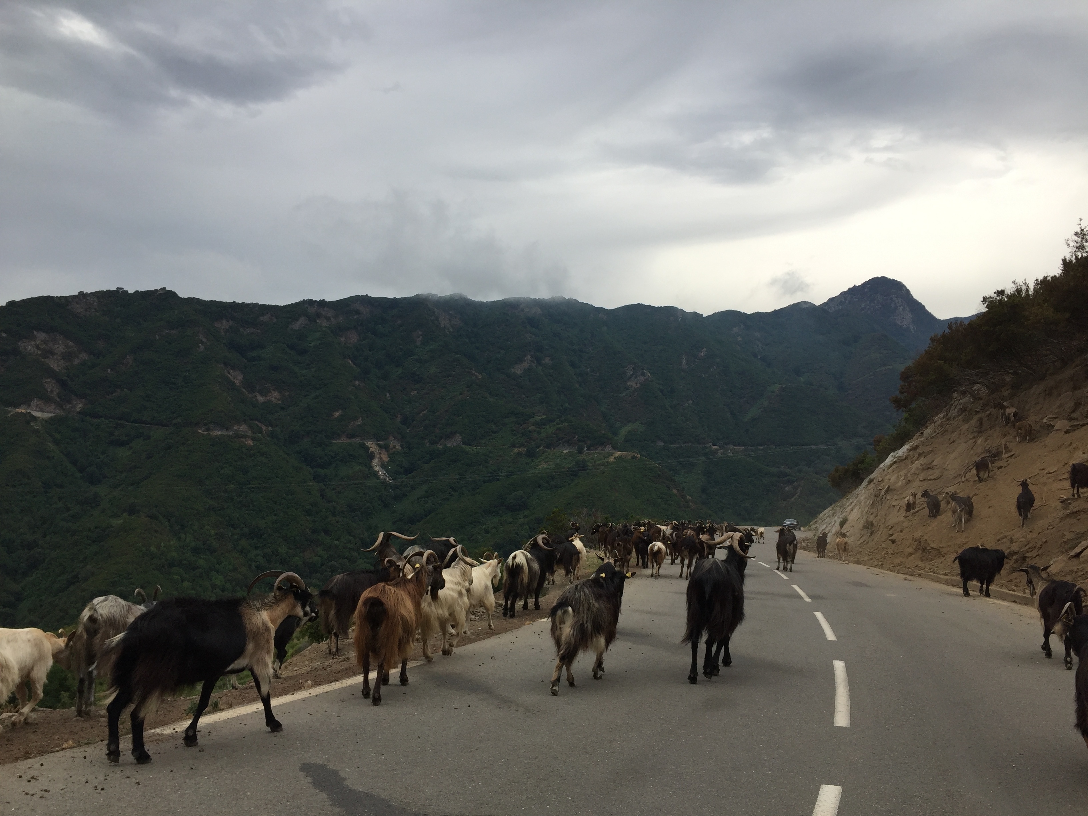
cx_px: 544
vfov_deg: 48.2
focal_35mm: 29
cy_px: 408
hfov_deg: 61.7
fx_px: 911
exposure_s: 1/1464
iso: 32
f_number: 2.2
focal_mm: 4.15
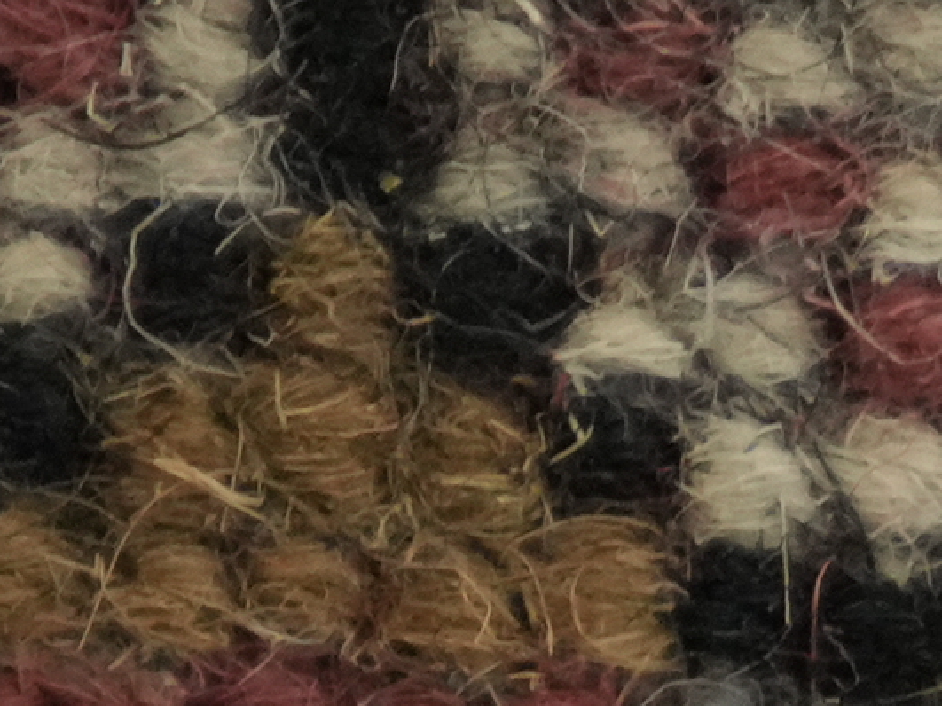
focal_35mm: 602
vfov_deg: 2.5
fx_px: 16378
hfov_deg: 3.3
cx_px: 2070
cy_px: 1793
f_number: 3.2
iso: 3200
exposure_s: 1/125
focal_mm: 70
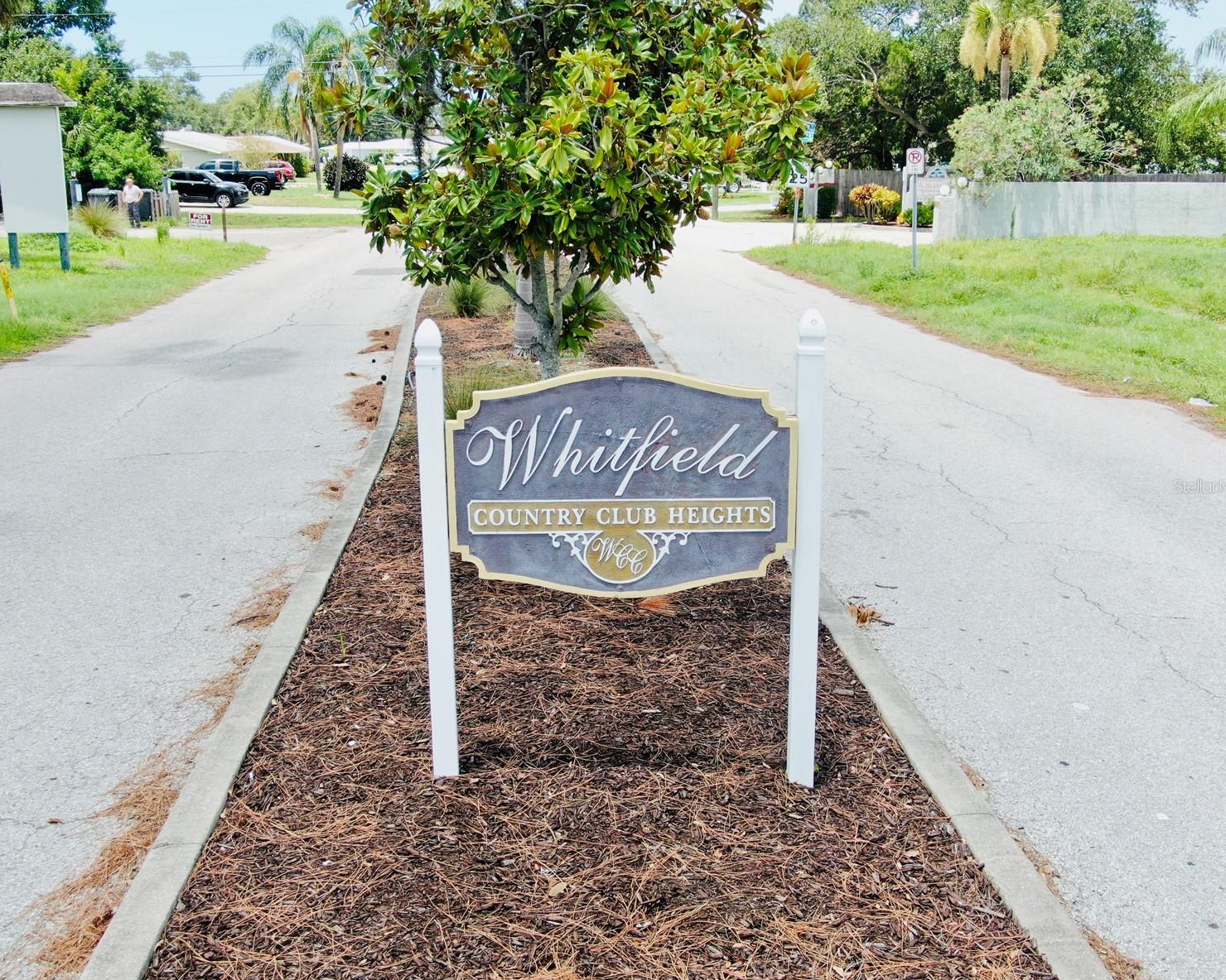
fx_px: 1379
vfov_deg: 39.2
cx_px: 589
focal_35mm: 38
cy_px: 486
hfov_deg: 47.9
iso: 100
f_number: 3.3
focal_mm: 6.21
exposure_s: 1/400
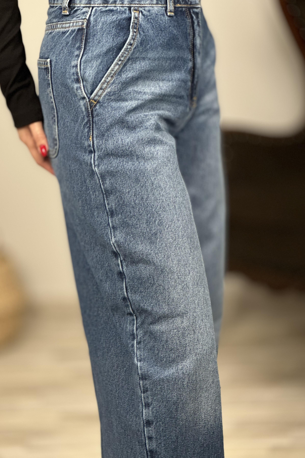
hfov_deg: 15.2
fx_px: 1144
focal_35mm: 90
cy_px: 222
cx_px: 123
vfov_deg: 22.6
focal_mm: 9
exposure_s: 1/33
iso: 125
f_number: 2.8
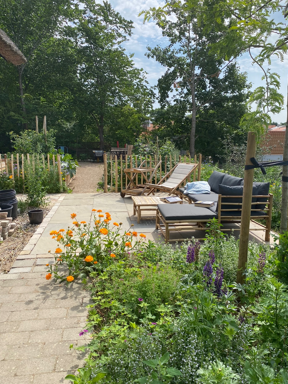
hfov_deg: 49.7
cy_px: 190
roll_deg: +0.7
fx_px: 311
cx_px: 144
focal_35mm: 28
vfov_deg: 63.4
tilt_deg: -9.1
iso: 32
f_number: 1.8
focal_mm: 4.25
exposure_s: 1/2410
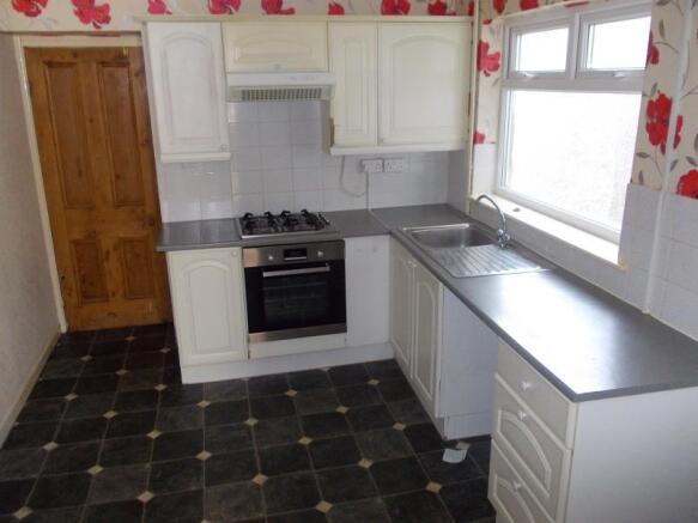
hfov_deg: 63.5
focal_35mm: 28
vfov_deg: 49.7
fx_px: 564
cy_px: 262
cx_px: 349
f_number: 2.7
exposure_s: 1/25
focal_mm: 4
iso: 200
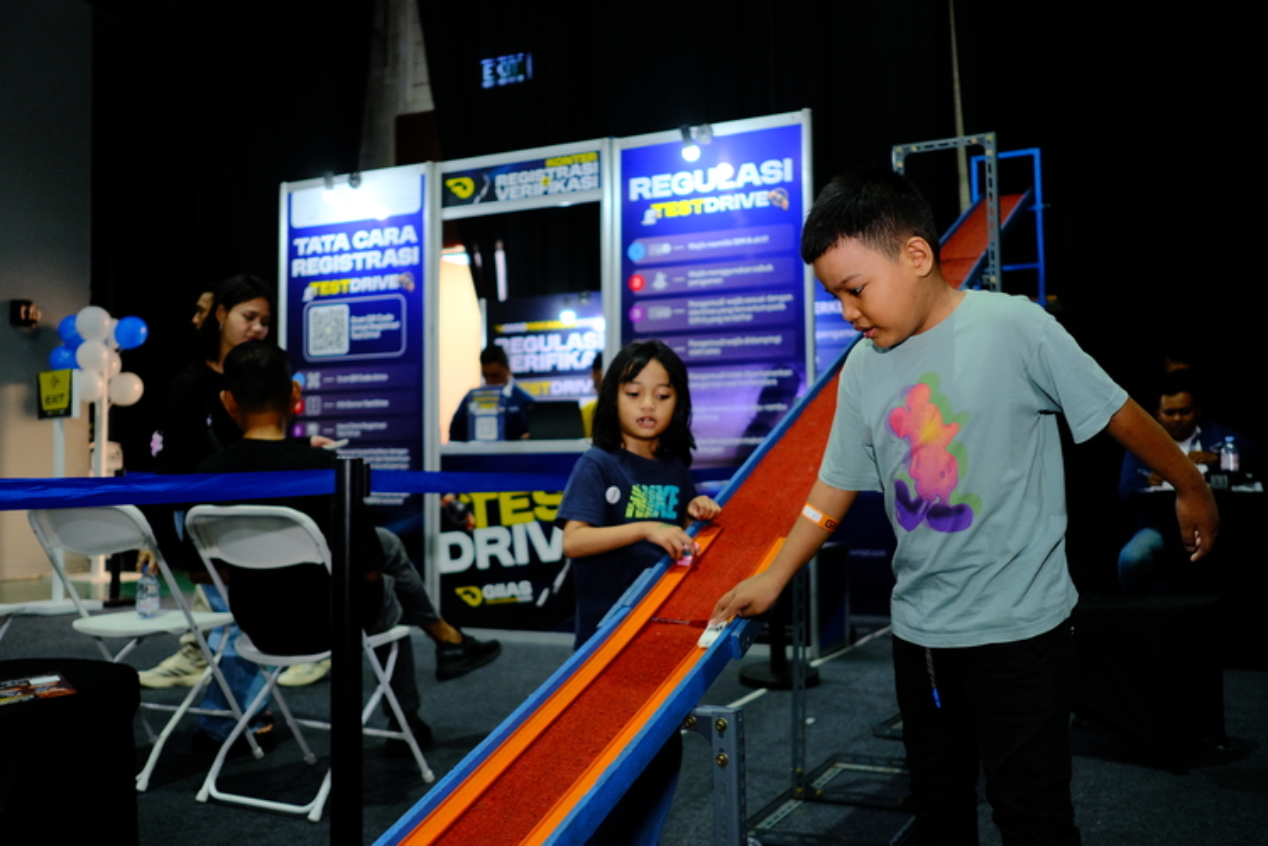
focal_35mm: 35
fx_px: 1233
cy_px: 423
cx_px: 634
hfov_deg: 54.4
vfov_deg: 37.9
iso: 1250
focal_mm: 23
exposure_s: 1/125
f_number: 2
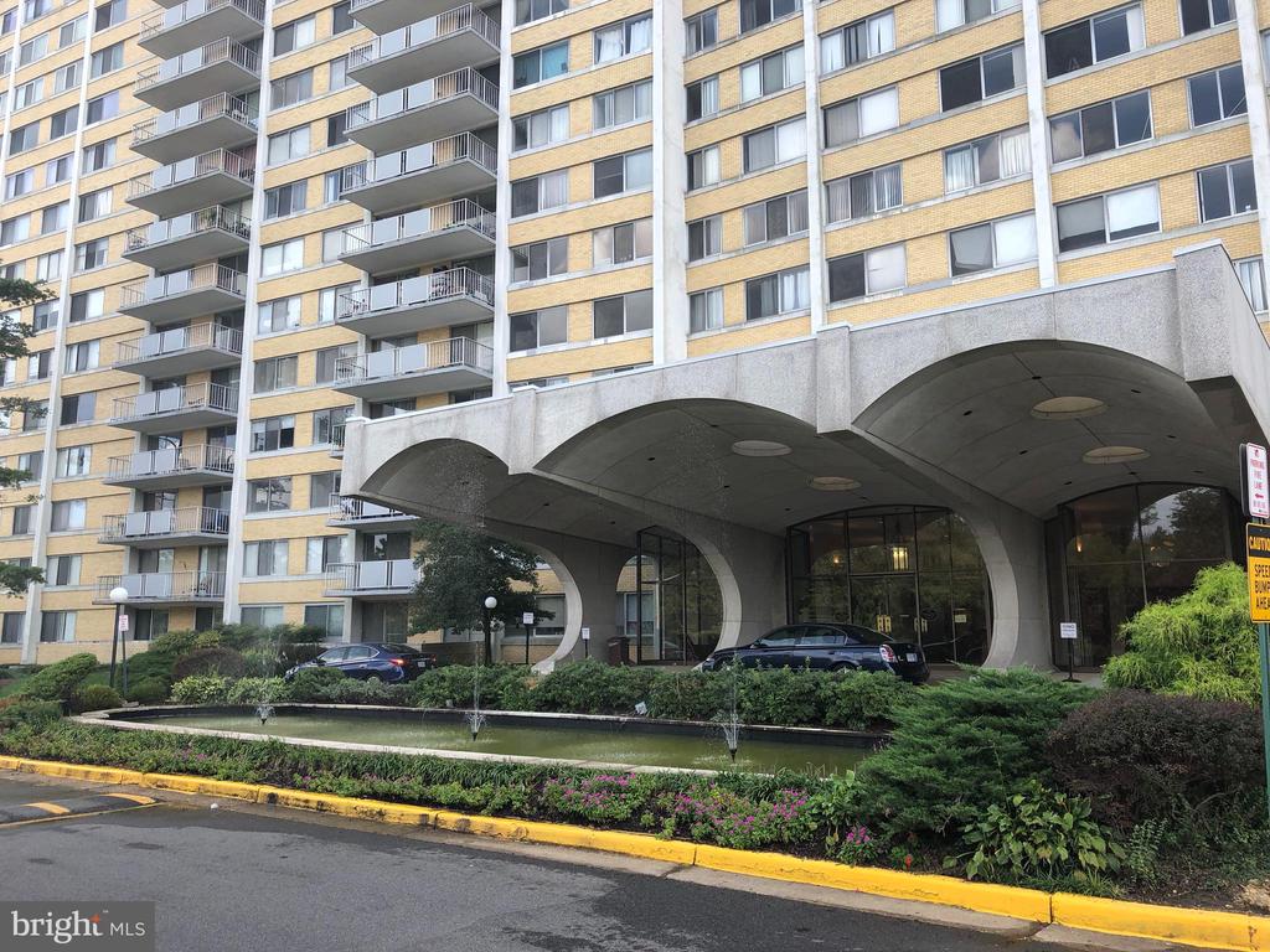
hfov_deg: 63.4
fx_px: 1027
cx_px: 635
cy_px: 476
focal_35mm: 28
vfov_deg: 49.7
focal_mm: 3.99
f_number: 1.8
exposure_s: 1/350
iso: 20
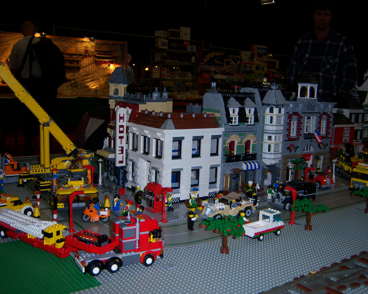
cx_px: 193
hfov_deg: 47.9
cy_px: 147
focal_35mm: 38
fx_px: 414
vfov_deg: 39.2
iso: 80
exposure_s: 1/60
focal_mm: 7.5
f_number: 2.8
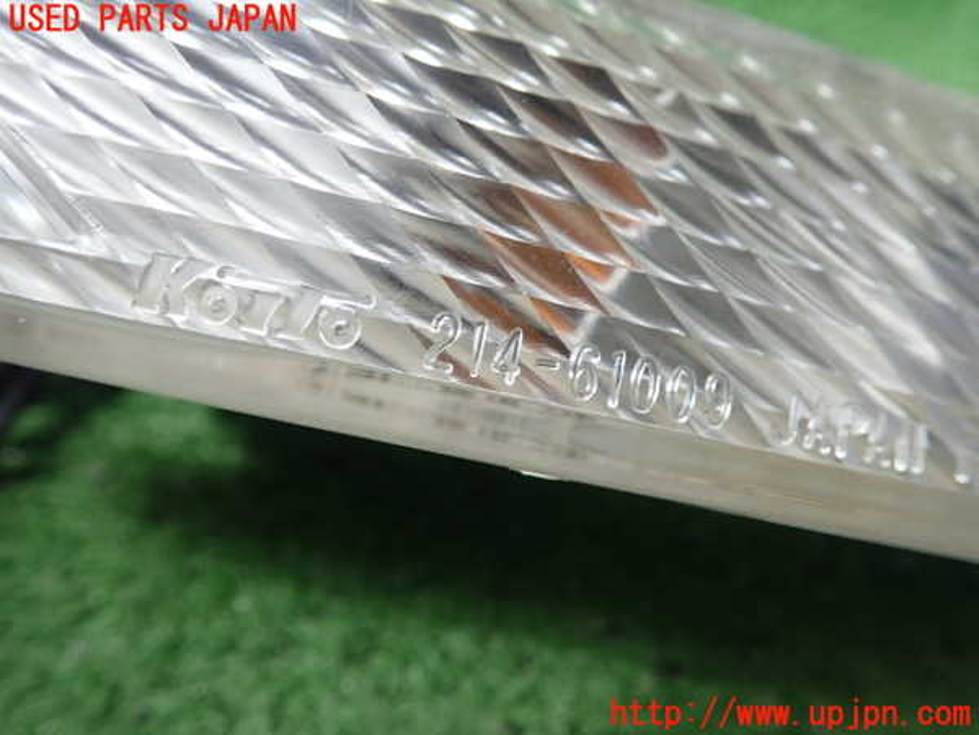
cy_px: 368
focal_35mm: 30
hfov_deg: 60.0
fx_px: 848
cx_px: 490
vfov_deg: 46.8
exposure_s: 1/125
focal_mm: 5.5
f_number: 2.3
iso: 400
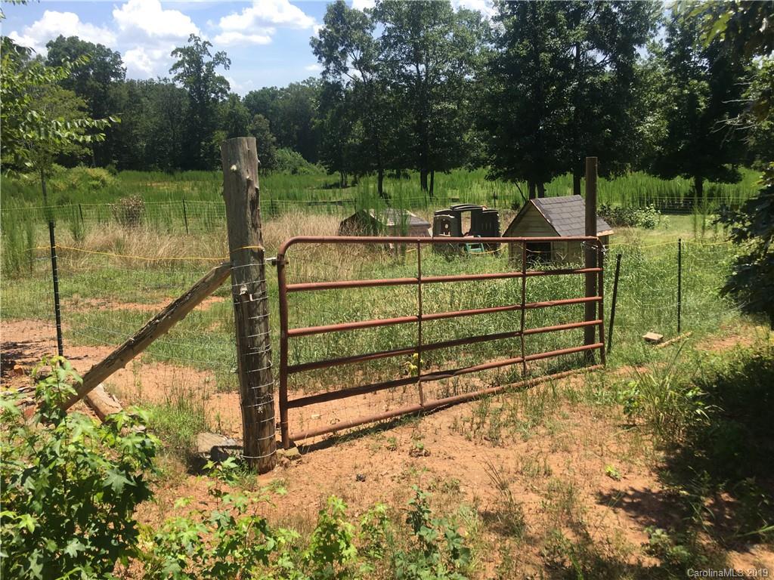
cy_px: 290
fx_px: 648
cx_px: 387
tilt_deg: -10.4
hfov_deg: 61.7
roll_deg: +2.2
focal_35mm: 29
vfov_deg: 48.2
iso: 25
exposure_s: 1/855
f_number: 2.2
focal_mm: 4.15
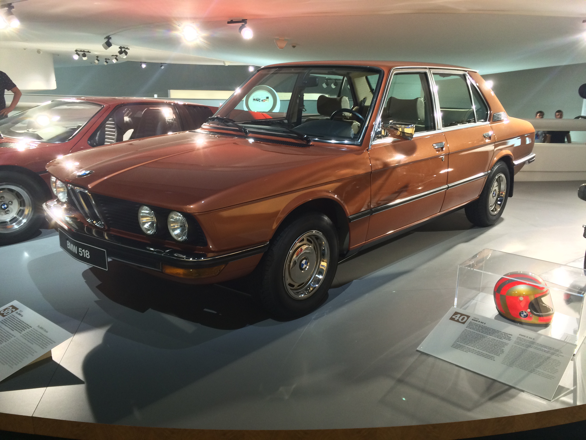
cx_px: 293
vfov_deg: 48.2
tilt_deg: -15.3
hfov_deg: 61.7
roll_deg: -0.3
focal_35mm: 29
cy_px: 220
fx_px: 491
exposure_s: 1/33
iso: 125
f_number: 2.2
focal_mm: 4.15
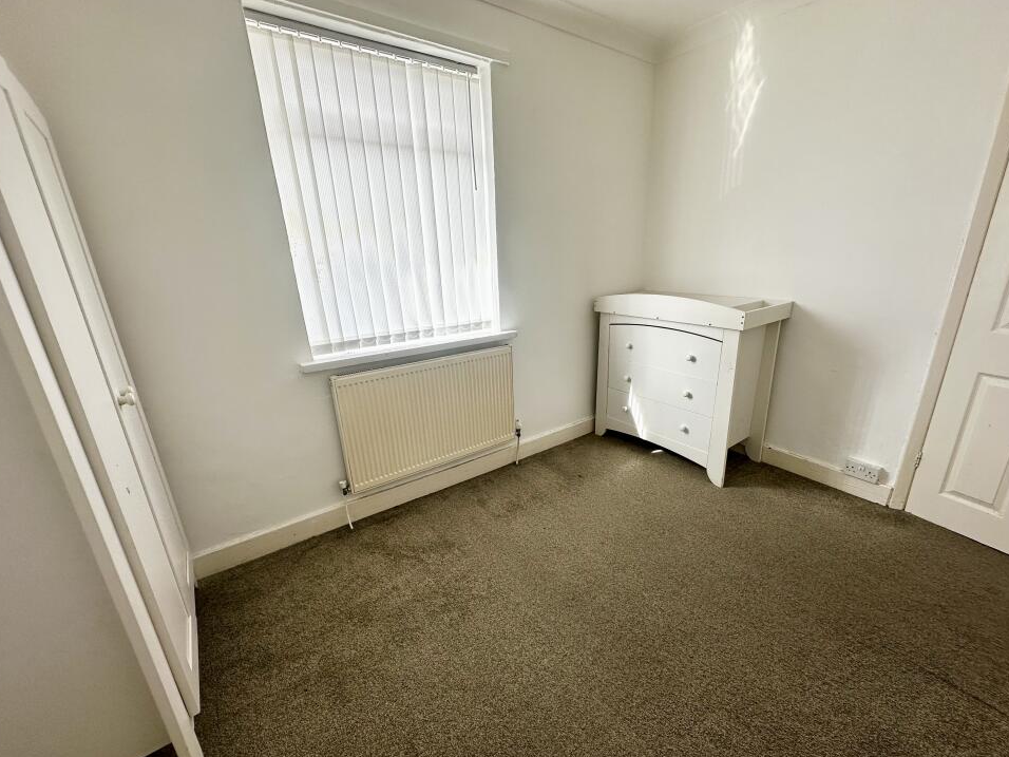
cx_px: 525
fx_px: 437
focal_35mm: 15
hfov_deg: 98.1
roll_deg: +2.7
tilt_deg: -18.2
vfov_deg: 81.7
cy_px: 396
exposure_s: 1/106
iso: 40
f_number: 2.2
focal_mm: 2.22
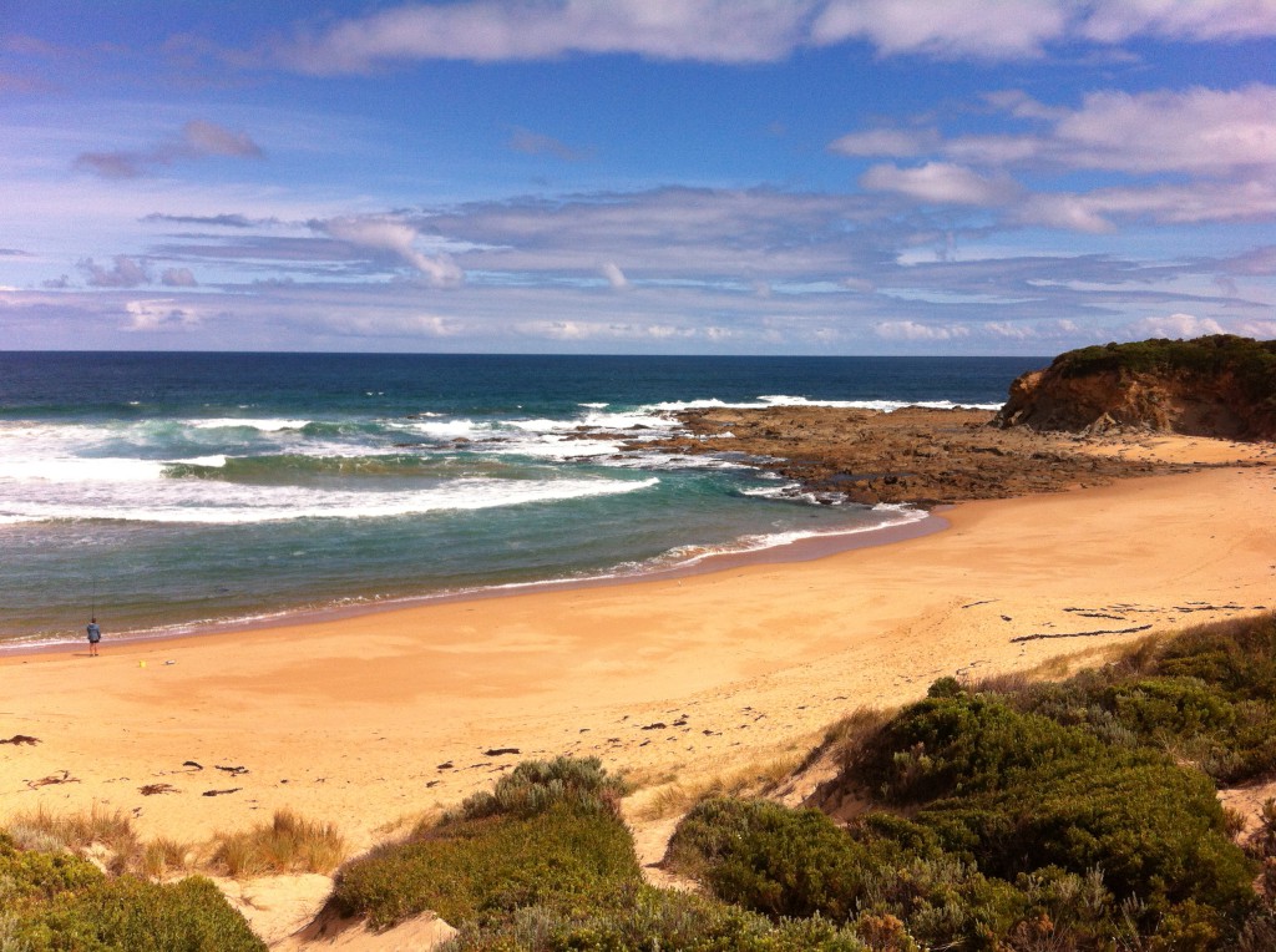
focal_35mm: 35
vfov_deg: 40.6
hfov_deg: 52.7
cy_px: 476
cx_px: 638
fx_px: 1288
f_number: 2.8
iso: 80
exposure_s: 1/3352
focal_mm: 3.85
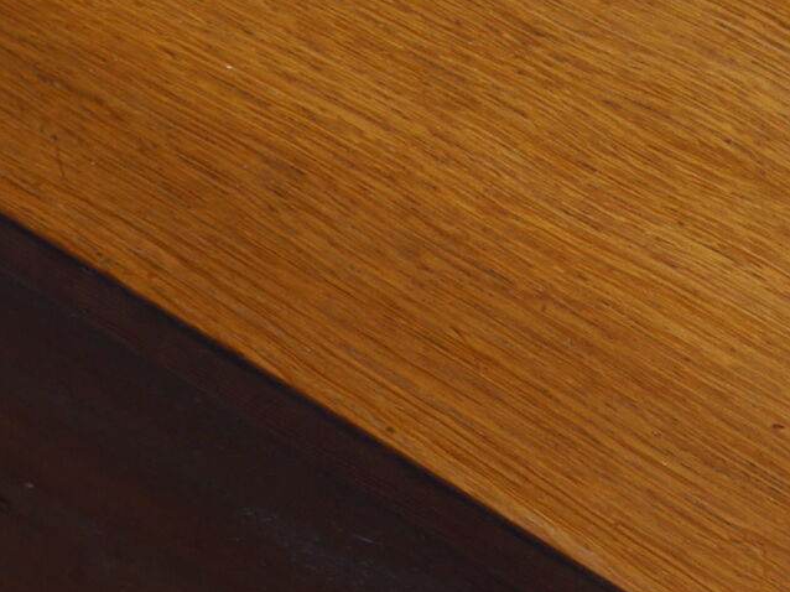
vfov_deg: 8.9
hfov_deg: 12.4
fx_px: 3627
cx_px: 494
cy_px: 1061
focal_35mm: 159
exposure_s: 1/25
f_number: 4
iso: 100
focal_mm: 18
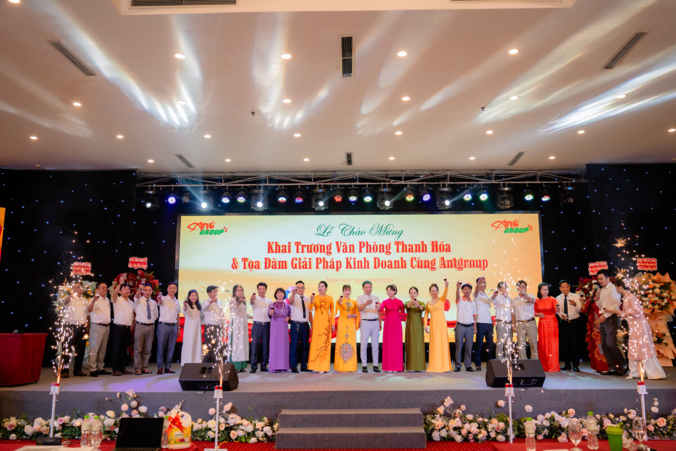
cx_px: 338
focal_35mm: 29
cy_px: 226
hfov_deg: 63.7
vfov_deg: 45.0
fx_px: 545
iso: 640
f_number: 3.2
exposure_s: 1/200
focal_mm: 29
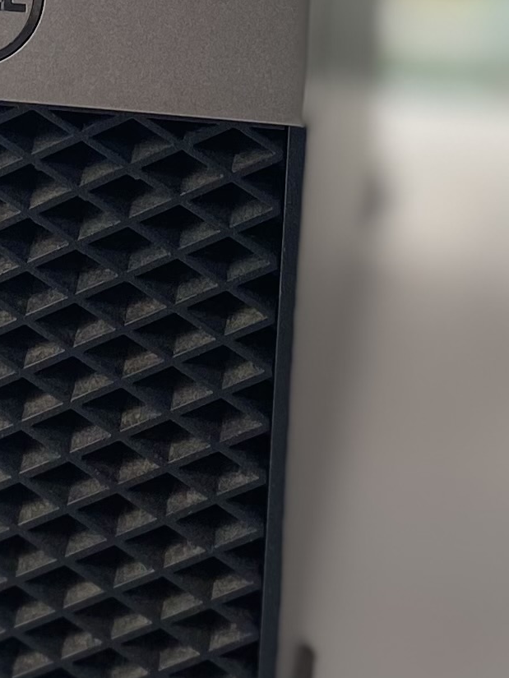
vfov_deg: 15.0
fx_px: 2489
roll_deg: -2.5
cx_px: 121
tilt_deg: -11.4
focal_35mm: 127
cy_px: -127
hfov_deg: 11.6
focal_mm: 4.25
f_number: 1.8
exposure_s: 1/100
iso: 32
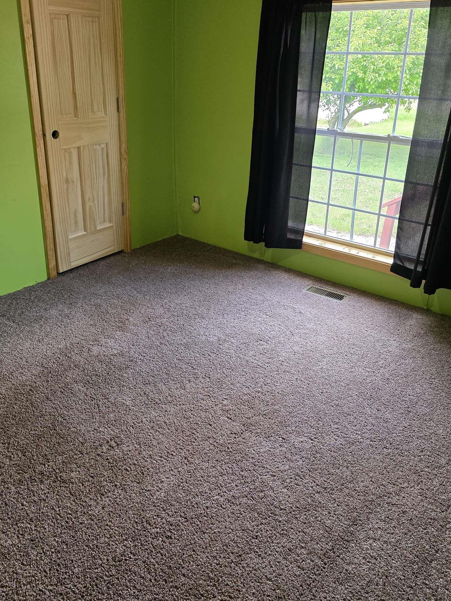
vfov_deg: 61.3
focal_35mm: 29
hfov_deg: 48.2
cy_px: 253
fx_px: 504
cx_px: 224
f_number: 1.7
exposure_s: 1/180
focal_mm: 6.3
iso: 200
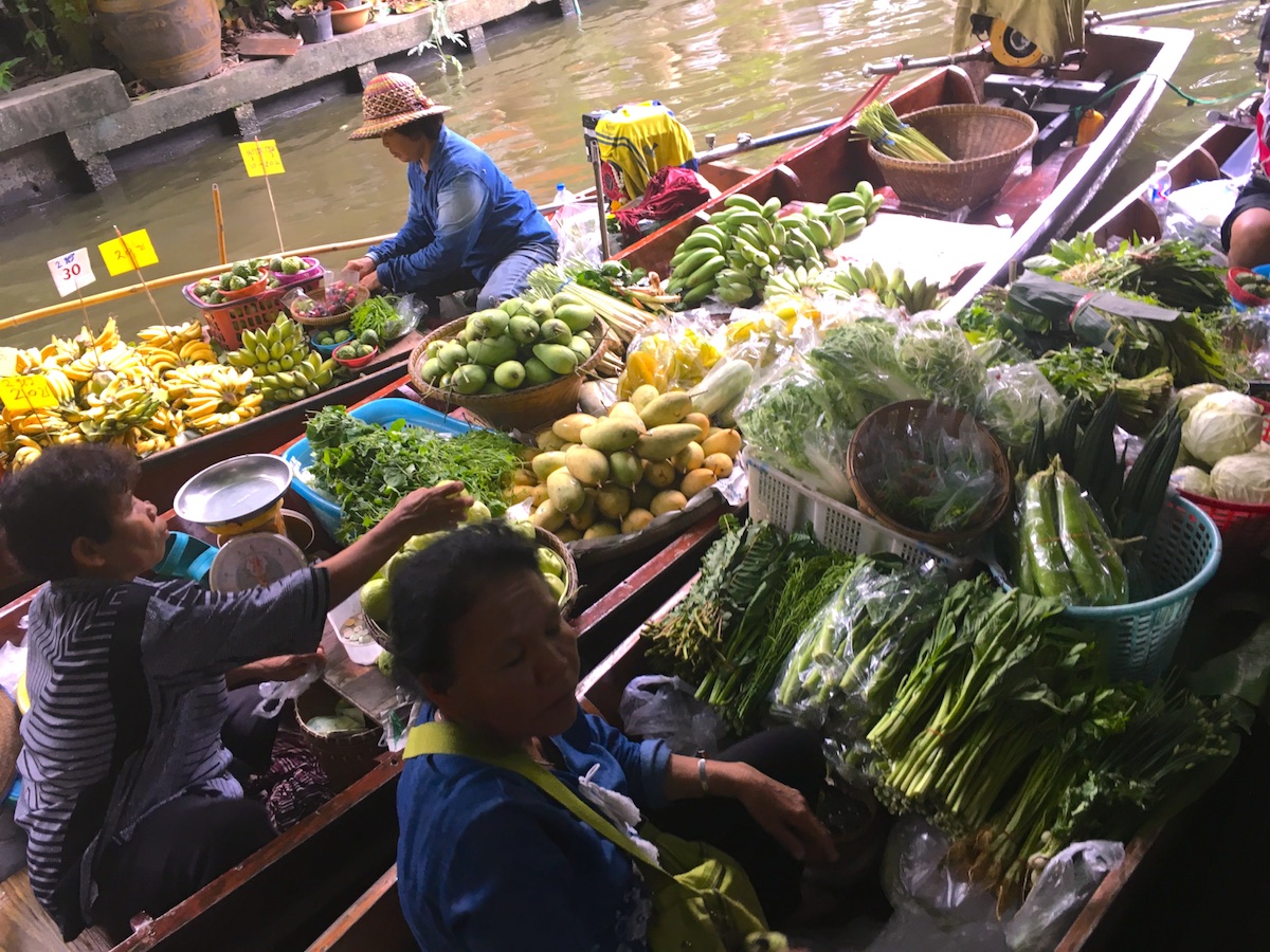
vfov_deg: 48.2
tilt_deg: -32.7
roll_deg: +9.7
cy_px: 476
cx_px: 635
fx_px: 1064
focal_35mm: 29
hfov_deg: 61.7
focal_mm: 4.15
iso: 64
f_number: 2.2
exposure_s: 1/33
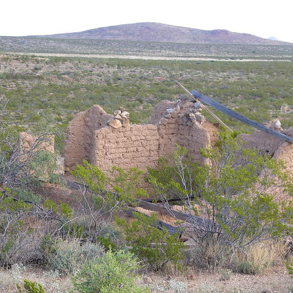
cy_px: 139
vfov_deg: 17.6
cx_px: 151
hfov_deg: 17.6
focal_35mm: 99
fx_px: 948
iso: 50
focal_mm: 12.9
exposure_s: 1/100
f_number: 3.3
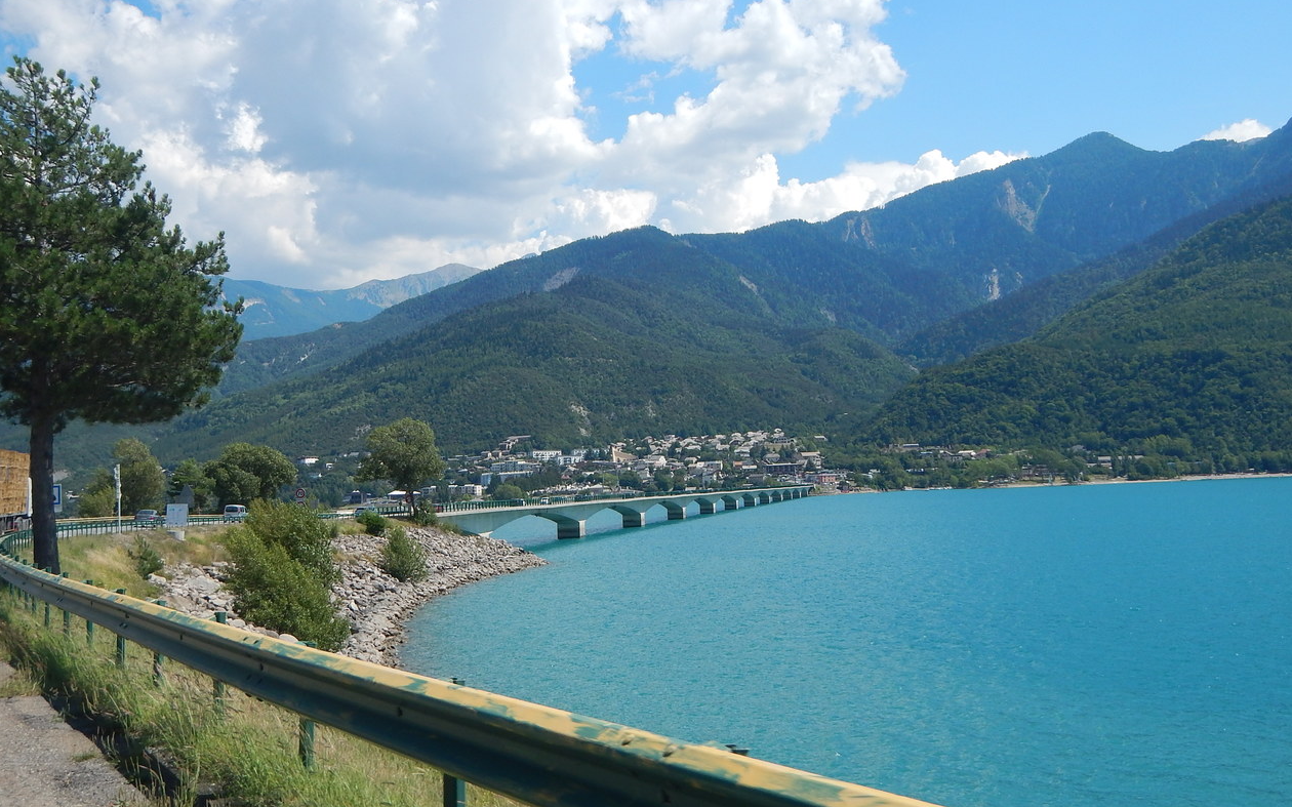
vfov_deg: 30.5
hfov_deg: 47.2
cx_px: 654
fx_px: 1479
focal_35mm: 42
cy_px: 349
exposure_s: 1/1000
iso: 125
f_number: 4
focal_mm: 7
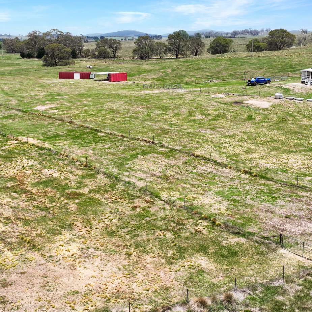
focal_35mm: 44
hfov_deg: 38.2
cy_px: 131
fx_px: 449
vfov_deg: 38.2
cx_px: 124
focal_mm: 12.3
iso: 100
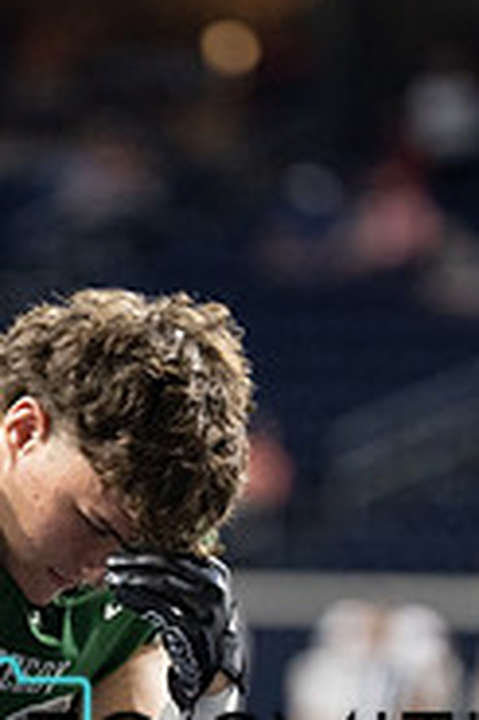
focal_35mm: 674
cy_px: 744
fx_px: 13476
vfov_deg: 3.1
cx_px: -100
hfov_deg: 2.0
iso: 2000
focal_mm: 178
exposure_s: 1/400
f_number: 2.8
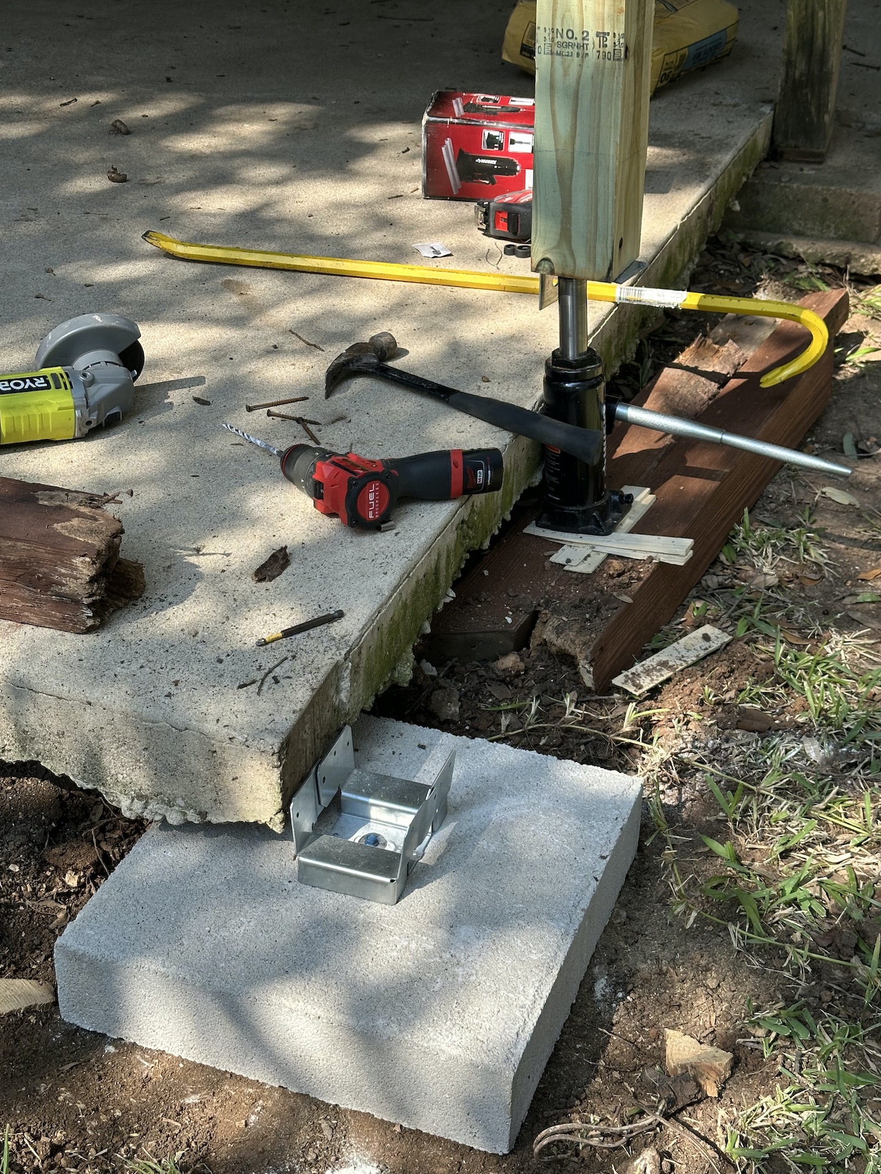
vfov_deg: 38.2
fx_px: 1697
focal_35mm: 50
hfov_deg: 29.1
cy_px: 583
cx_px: 455
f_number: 1.78
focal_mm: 6.86
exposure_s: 1/980
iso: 64
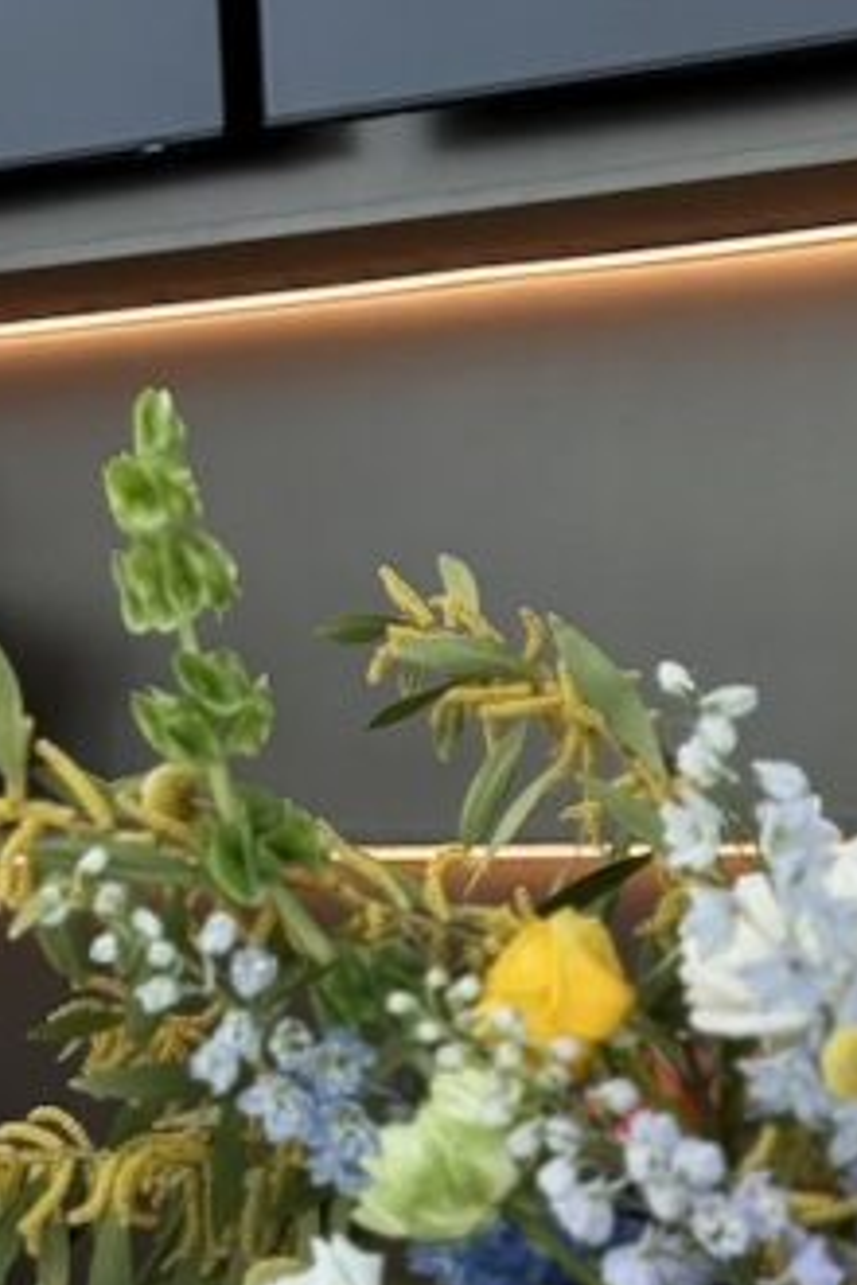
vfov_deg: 12.7
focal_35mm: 155
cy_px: 1795
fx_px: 5534
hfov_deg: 8.6
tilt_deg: -9.1
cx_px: 1336
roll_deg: +0.6
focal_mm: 6.76
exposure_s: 1/242
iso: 64
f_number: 1.78
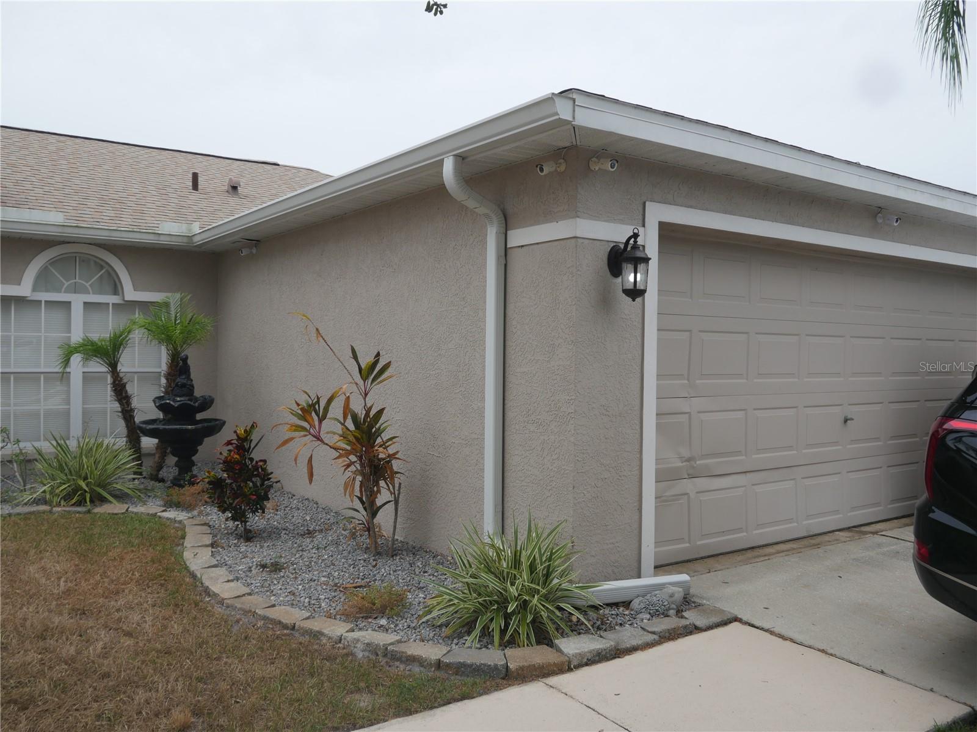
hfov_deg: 63.4
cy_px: 366
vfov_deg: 49.7
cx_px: 488
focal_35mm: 28
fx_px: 790
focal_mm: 14
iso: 200
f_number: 6.3
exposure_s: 1/400
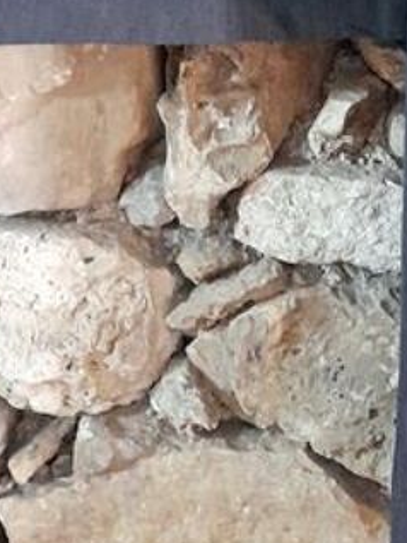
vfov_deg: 18.0
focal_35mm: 105
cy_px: -75
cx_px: 344
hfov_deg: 14.0
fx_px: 1645
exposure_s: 1/20
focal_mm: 4.6
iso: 1250
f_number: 2
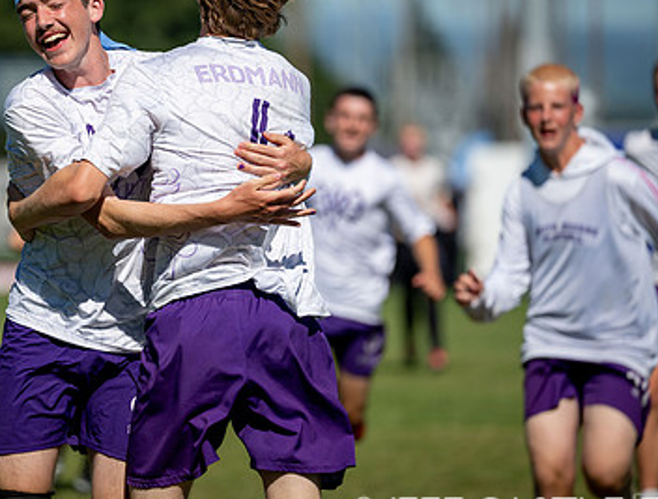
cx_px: 191
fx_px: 7062
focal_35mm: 370
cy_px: 166
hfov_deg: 5.3
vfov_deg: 4.0
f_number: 2.8
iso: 64
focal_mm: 200
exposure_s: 1/5000
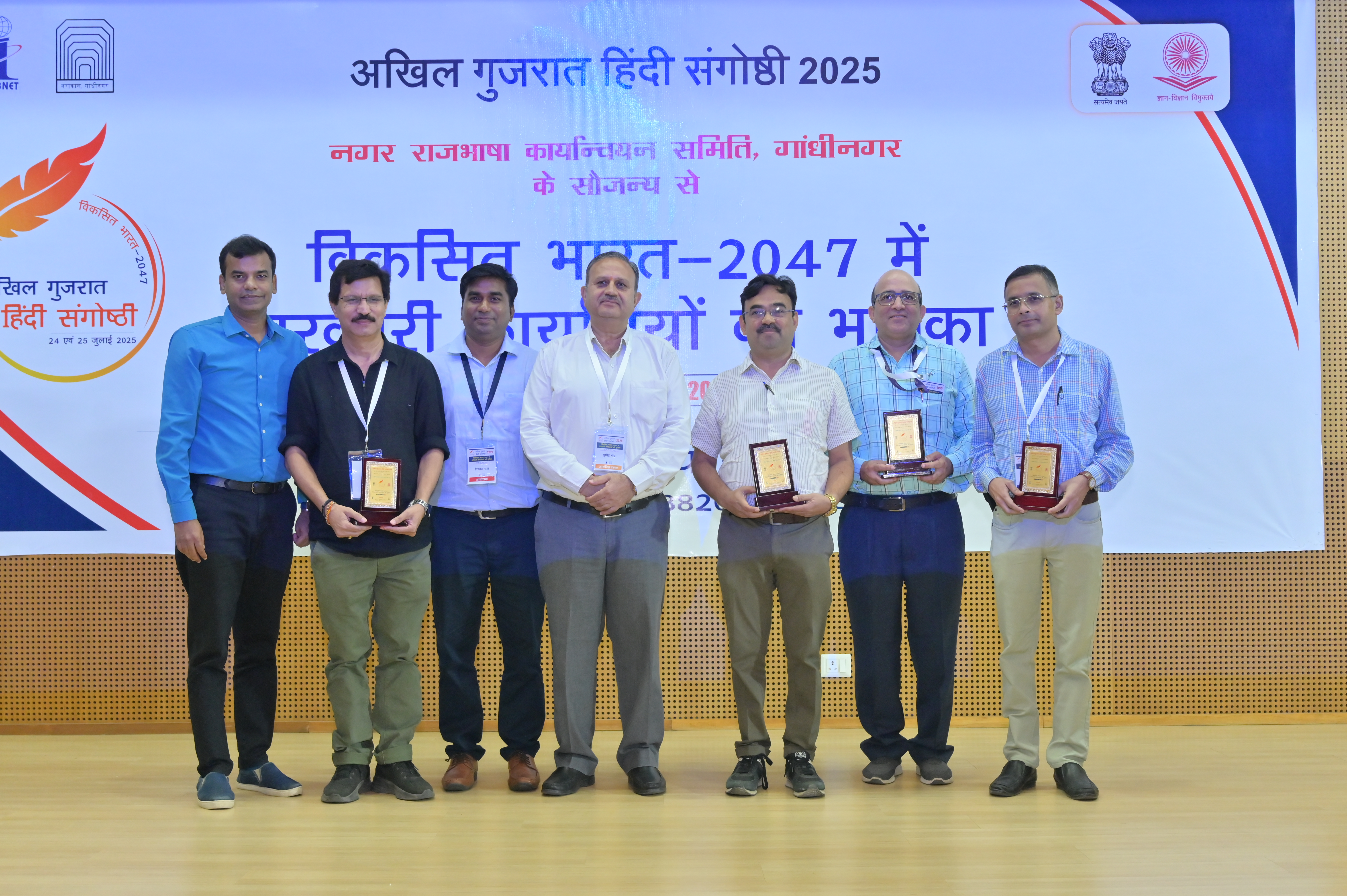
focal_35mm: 42
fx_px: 1570
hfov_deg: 46.4
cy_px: 448
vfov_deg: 31.9
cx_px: 674
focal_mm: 42
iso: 2000
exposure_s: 1/125
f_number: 4.5
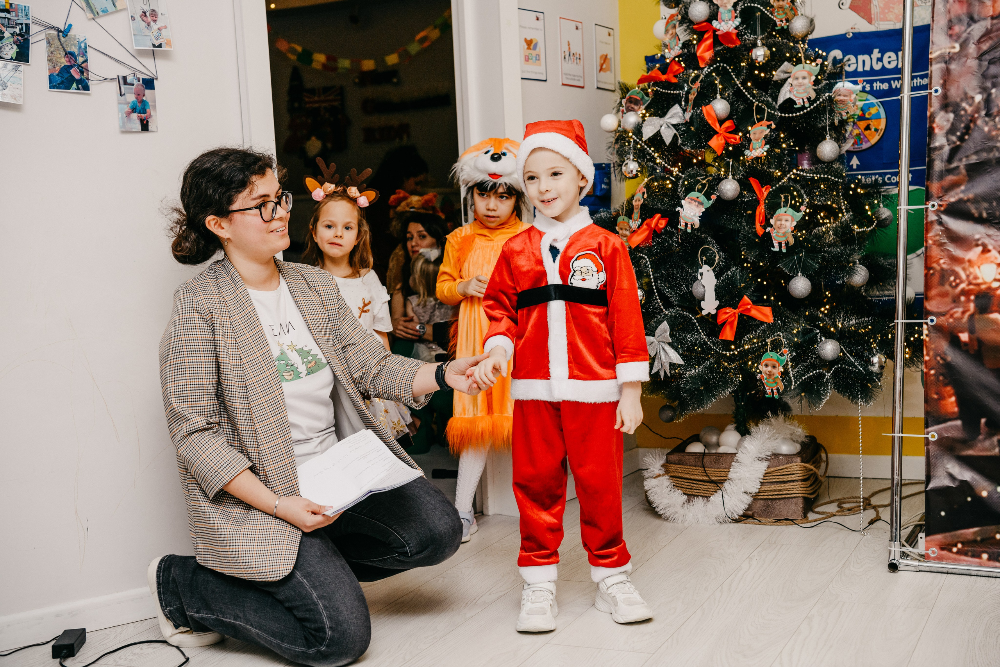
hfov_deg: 41.1
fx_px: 1333
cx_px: 500
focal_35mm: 48
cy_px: 334
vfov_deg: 28.1
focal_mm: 48
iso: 320
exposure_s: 1/160
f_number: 4.5
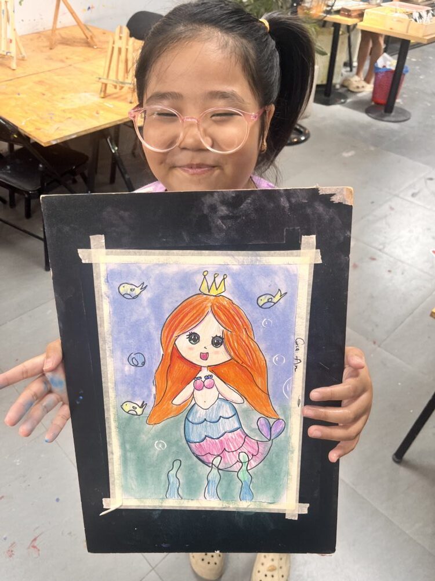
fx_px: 436
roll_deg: +1.4
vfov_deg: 67.3
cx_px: 218
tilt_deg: -42.5
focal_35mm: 26
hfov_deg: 53.1
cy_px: 290
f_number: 1.6
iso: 80
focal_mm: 5.1
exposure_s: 1/100
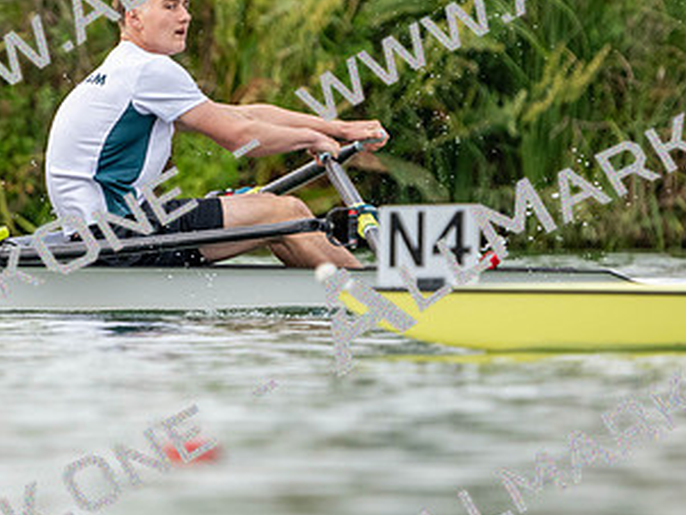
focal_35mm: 1552
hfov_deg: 1.3
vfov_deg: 1.0
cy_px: 161
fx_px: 30769
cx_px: 130
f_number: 6.3
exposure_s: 1/1600
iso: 640
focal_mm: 559
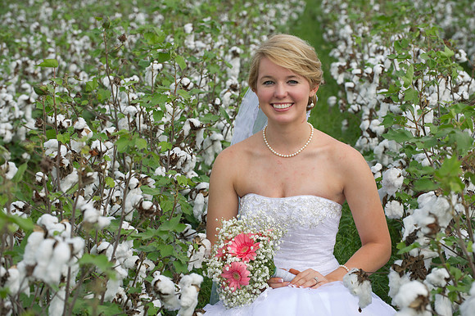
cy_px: 158
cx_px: 238
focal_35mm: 125
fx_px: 1648
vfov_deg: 11.0
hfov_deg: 16.4
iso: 160
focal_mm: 125
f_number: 7.1
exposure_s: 1/125
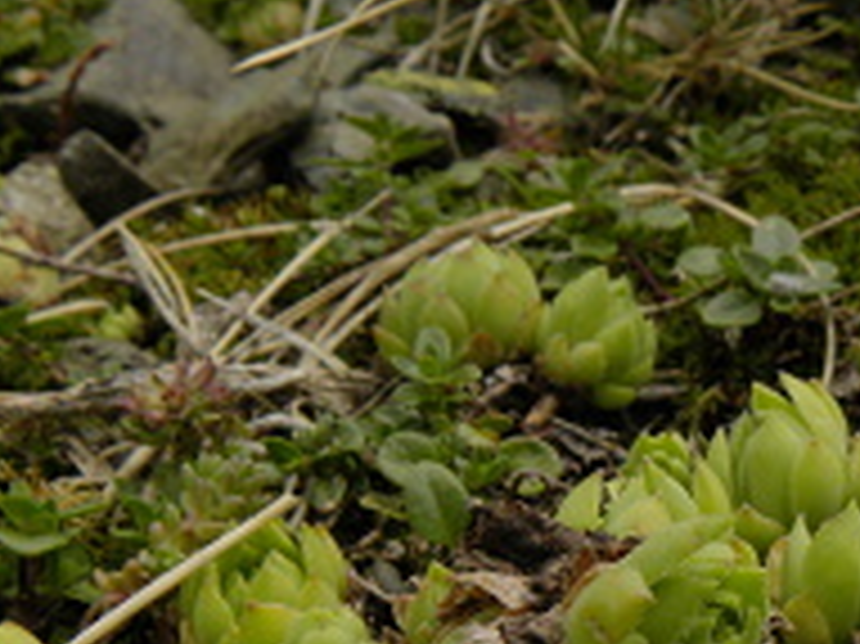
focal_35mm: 83
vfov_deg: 17.1
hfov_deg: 22.6
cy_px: 748
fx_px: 2061
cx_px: 878
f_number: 5
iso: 64
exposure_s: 1/500
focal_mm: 5.9
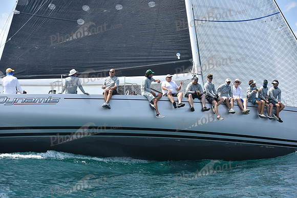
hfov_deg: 28.8
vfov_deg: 19.5
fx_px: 578
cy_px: 99
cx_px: 148
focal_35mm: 70
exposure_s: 1/1250
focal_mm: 70
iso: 250
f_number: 5.6
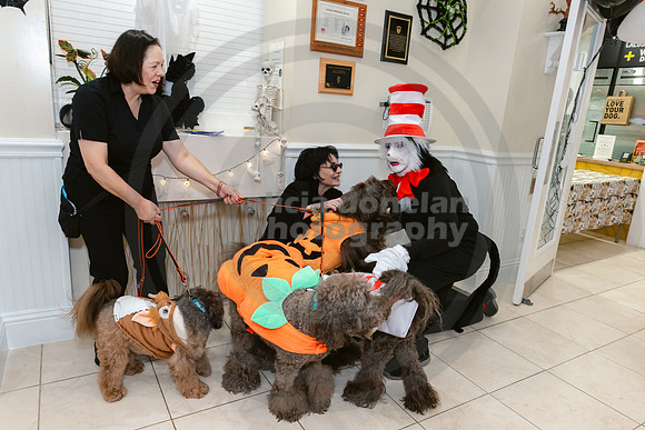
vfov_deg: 53.2
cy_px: 215
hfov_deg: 73.7
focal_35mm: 24
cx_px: 322
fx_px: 430
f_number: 9
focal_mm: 24
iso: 2500
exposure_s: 1/60
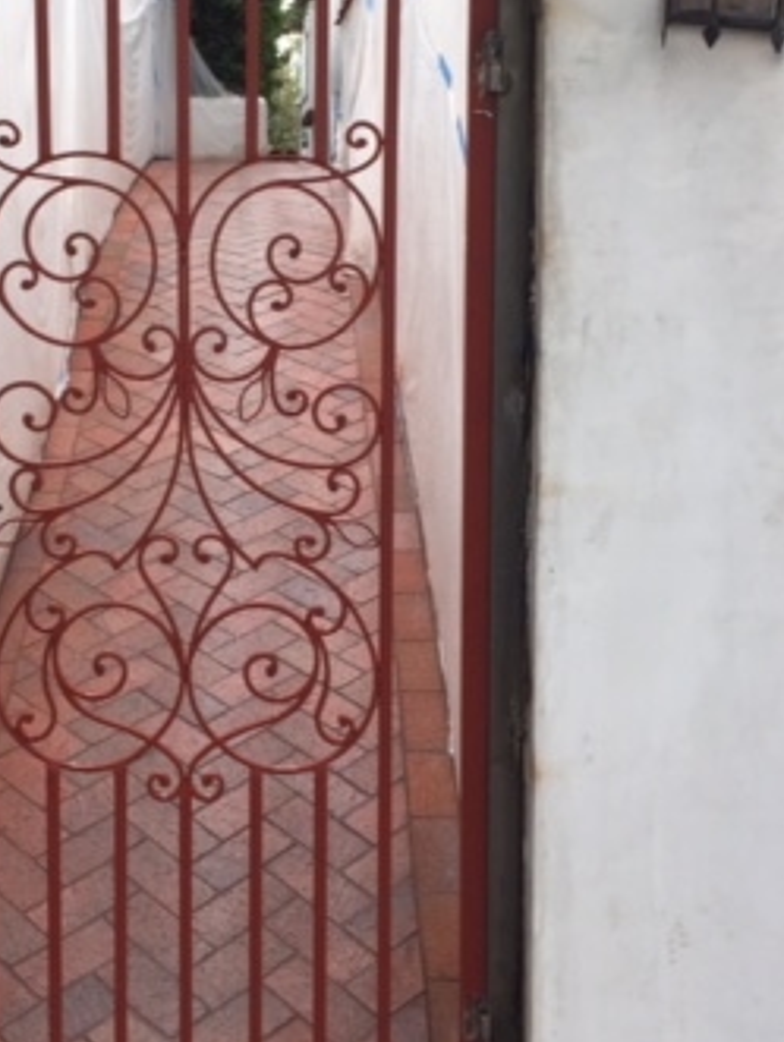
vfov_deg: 34.1
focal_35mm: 56
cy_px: 371
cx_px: 205
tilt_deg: -4.2
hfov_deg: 25.9
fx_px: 1688
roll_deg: +0.0
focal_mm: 4.15
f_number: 2.2
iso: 32
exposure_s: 1/159
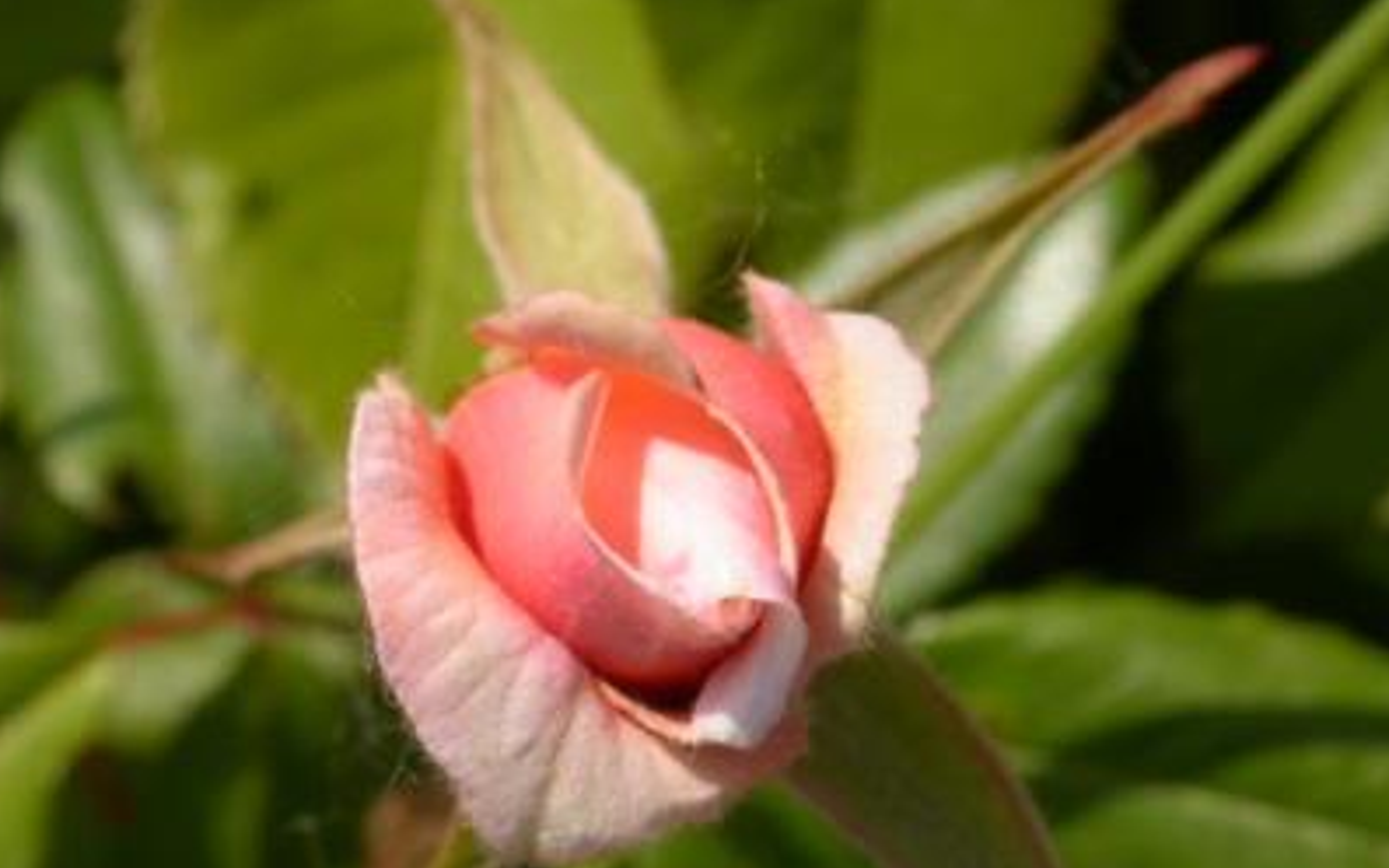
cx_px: 696
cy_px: 570
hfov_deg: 13.2
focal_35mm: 159
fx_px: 6018
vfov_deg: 8.2
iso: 100
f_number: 8.4
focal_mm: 27.5
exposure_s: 1/318
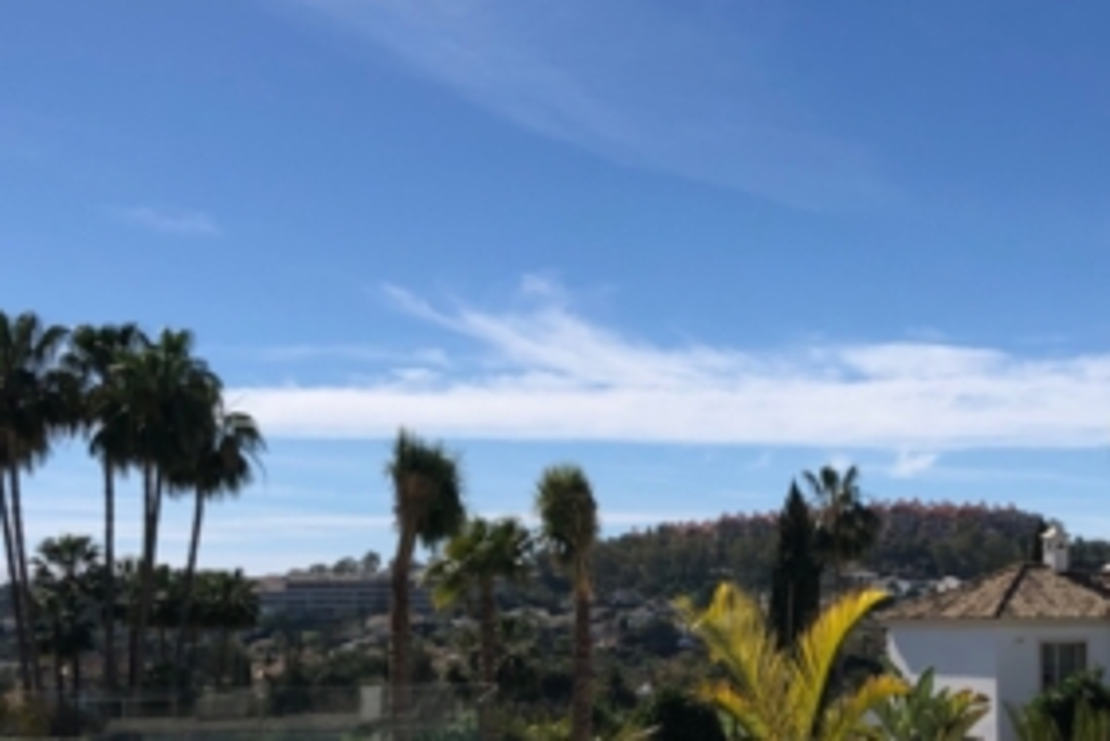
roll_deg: -1.5
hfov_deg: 33.1
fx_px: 1851
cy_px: 596
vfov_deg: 22.3
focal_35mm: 60
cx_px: 749
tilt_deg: -2.4
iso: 20
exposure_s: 1/3436
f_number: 1.8
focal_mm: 4
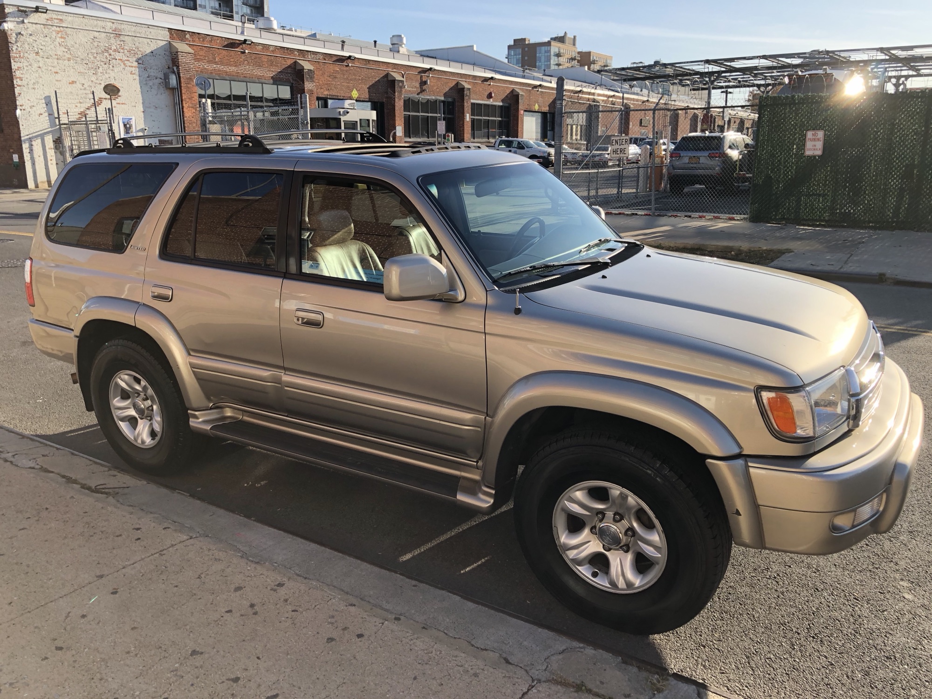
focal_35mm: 28
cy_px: 350
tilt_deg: -13.5
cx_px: 466
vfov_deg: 49.7
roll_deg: +0.4
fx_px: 754
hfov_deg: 63.4
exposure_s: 1/787
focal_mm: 4
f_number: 1.8
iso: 20
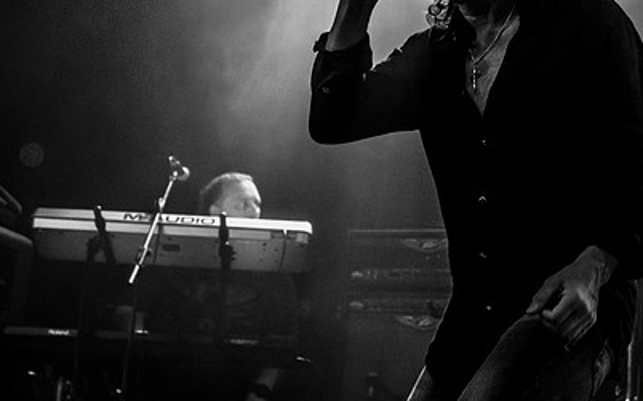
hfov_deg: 25.5
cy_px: 100
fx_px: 1419
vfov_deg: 16.0
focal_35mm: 81
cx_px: 395
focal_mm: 25
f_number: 2.8
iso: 500
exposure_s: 1/160
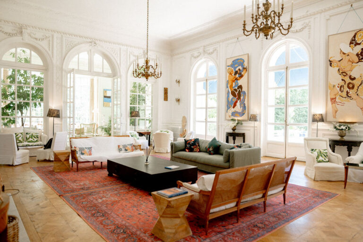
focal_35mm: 24
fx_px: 242
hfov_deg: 73.7
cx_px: 182
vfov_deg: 53.1
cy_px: 121
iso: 160
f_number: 2
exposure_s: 1/160
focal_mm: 24
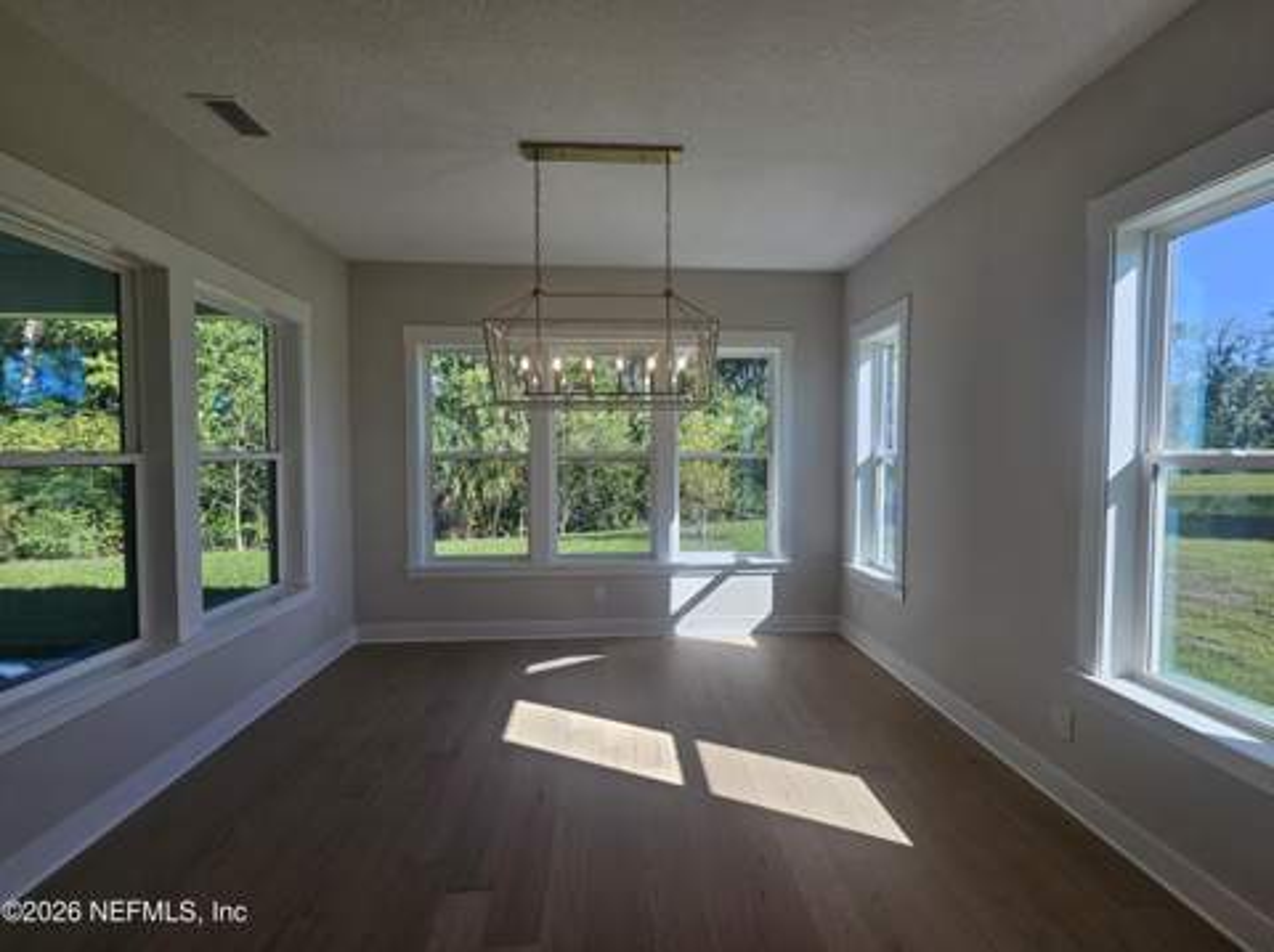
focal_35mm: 13
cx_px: 637
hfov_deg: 106.2
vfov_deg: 89.8
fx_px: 478
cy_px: 476
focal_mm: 2.2
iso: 50
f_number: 2.2
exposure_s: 1/316
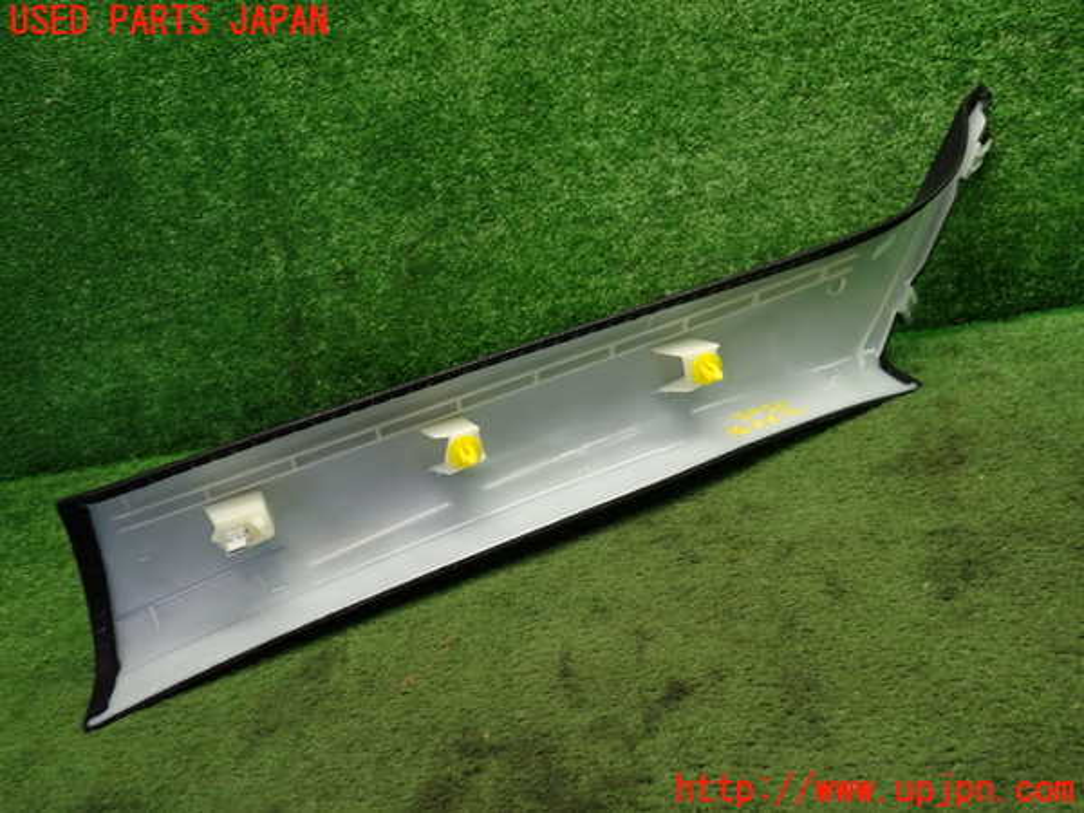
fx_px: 939
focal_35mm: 30
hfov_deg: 60.0
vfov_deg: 46.8
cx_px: 542
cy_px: 406
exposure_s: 1/50
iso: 200
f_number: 2.3
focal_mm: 5.4
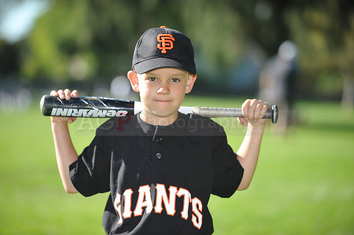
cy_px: 118
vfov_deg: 8.3
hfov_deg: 12.5
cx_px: 177
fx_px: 1622
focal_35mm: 165
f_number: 4
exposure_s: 1/640
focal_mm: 165
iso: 200
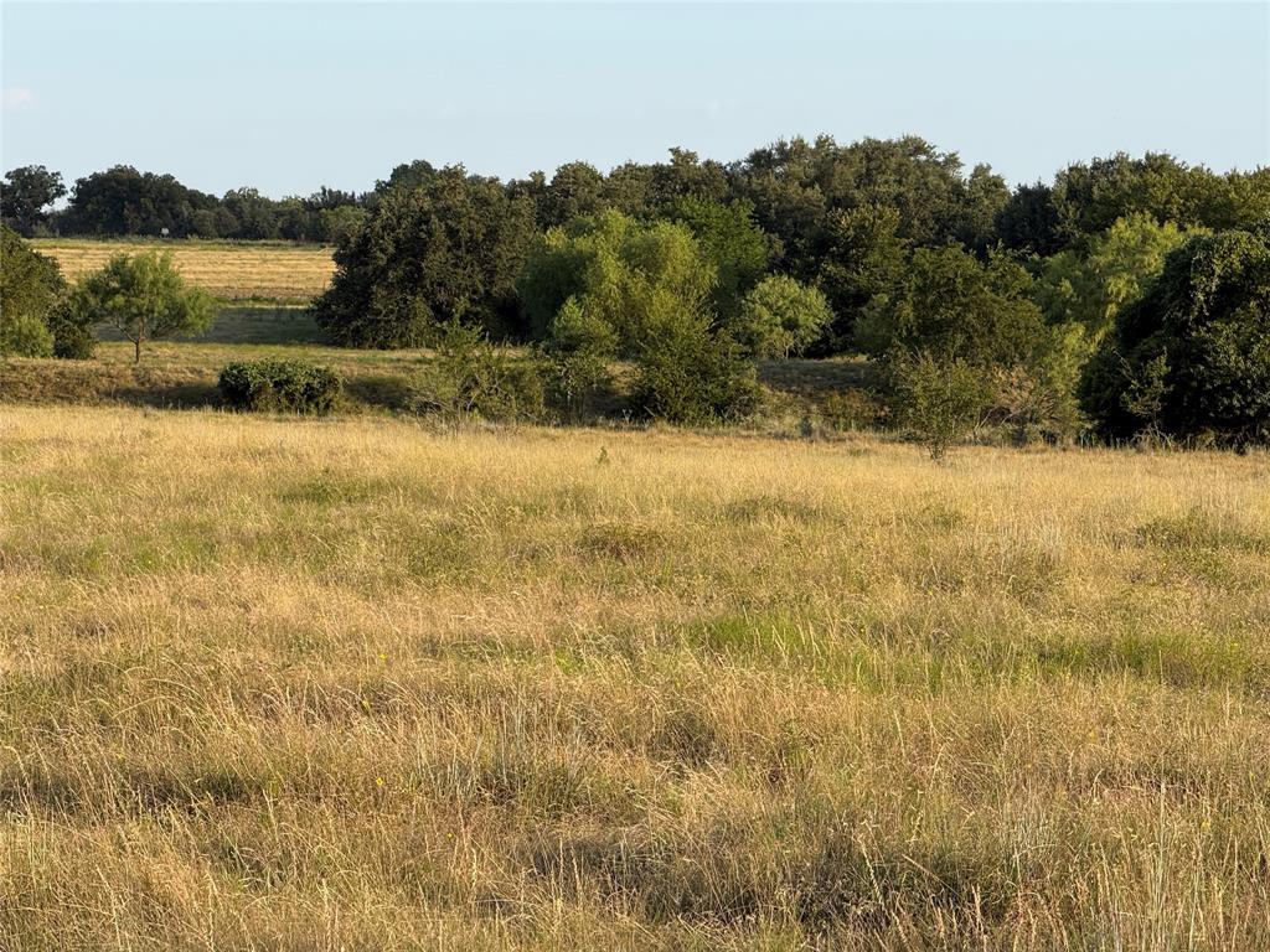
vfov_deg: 12.3
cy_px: 476
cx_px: 635
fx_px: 4403
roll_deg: +0.4
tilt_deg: -2.4
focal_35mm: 120
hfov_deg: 16.4
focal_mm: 15.66
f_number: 2.8
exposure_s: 1/586
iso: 50
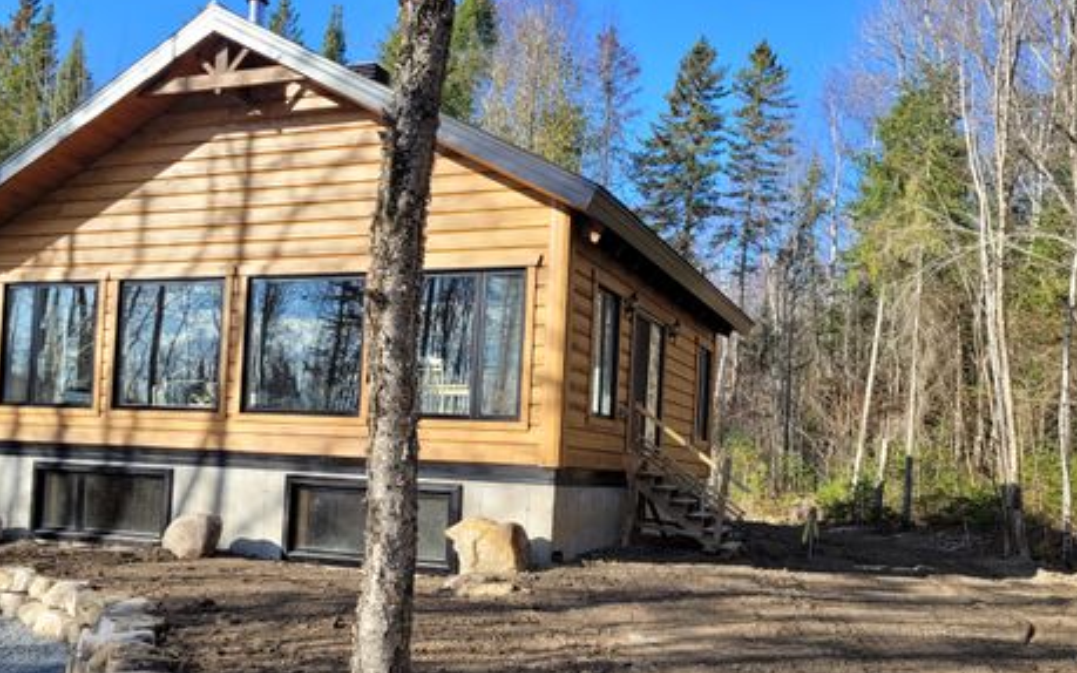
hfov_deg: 53.9
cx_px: 497
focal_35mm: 36
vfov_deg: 35.0
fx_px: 1057
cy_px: 457
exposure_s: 1/944
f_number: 1.8
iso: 40
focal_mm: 5.4
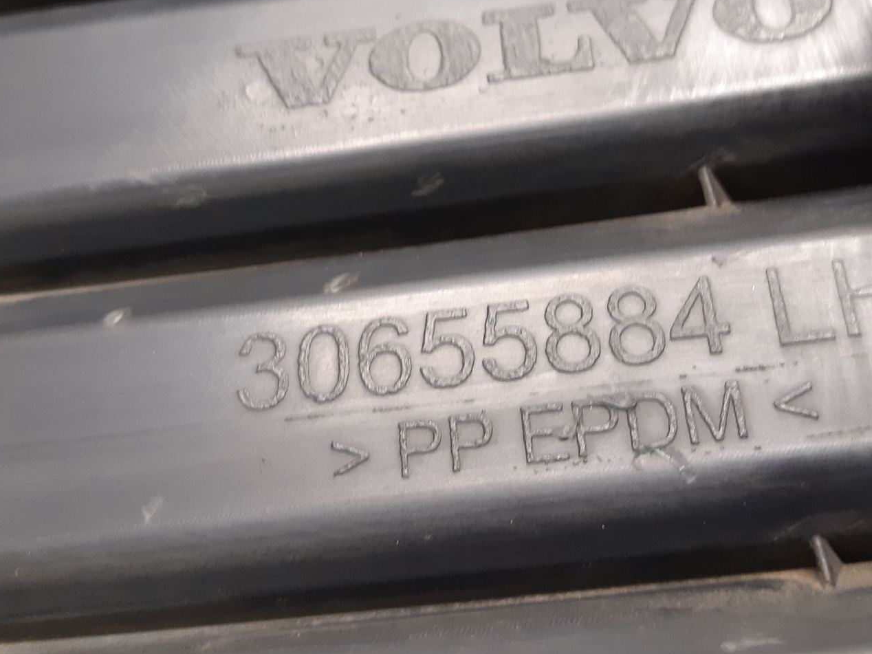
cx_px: 477
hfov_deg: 44.7
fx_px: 1058
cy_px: 199
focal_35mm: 42
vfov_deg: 33.9
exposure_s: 1/33
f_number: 1.7
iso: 250
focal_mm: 3.93
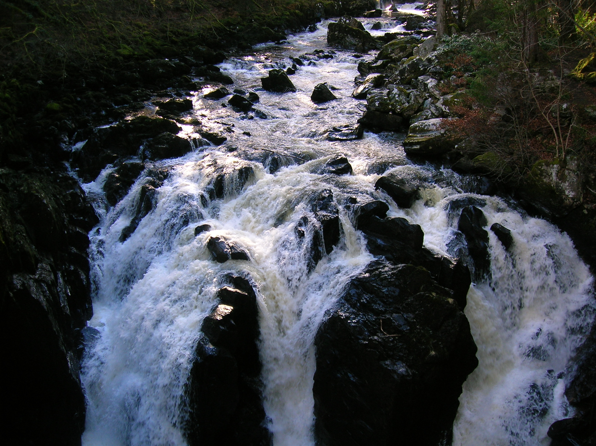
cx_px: 298
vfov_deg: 41.7
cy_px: 223
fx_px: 585
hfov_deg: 54.0
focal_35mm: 34
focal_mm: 5.7
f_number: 2.9
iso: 50
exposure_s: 1/79.6
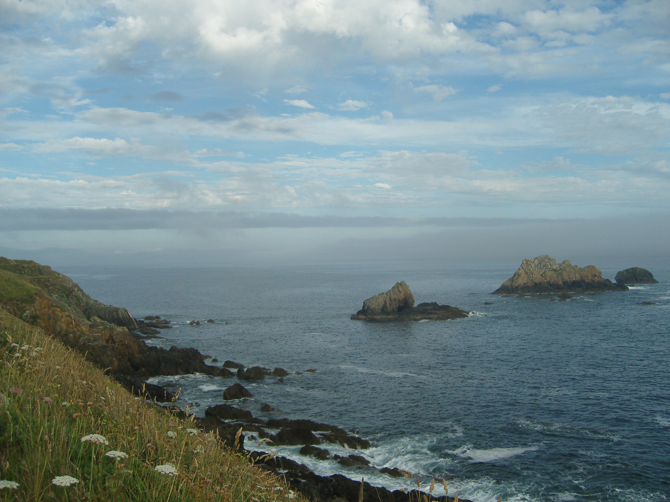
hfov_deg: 54.0
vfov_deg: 41.8
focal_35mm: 34
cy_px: 251
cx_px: 335
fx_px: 658
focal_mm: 7.3
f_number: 7
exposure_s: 1/400
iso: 100
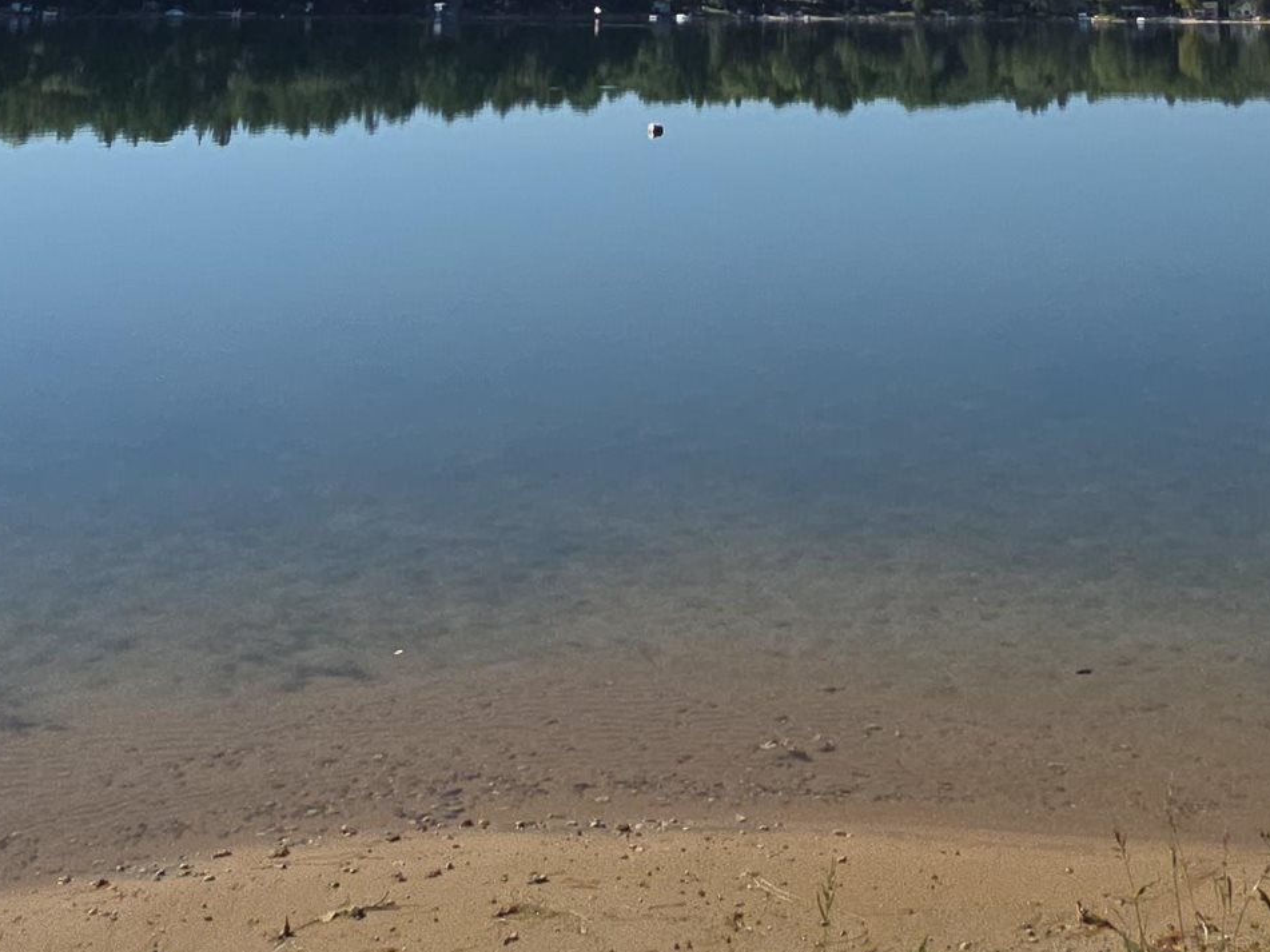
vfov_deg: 25.4
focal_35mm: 42
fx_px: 1541
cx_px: 797
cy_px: -491
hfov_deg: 44.4
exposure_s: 1/3026
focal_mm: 2.2
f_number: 2.2
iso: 50
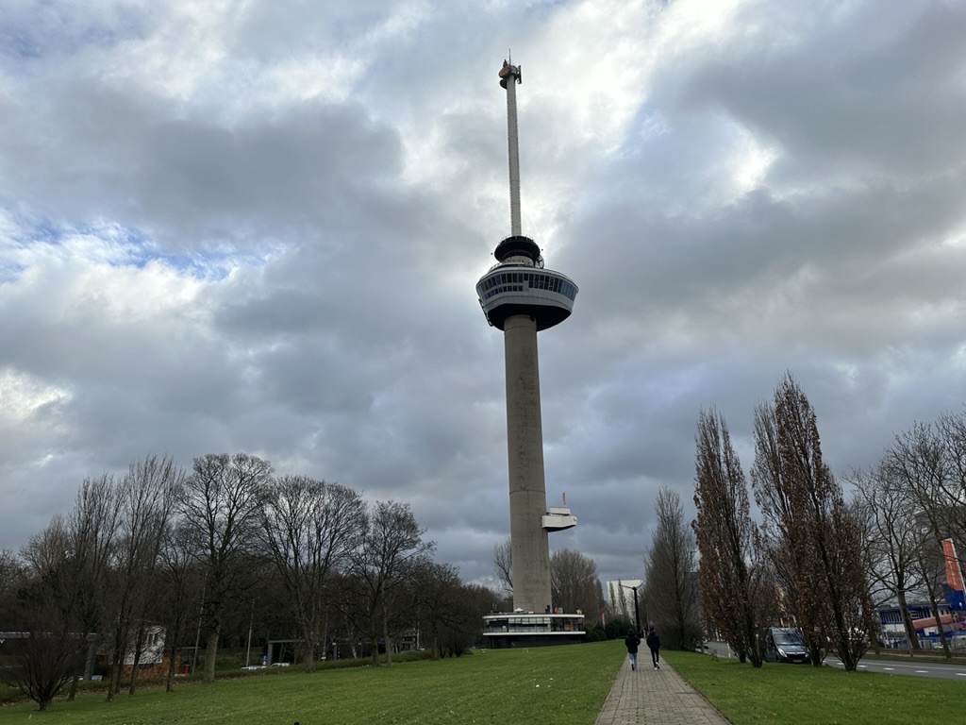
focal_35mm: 24
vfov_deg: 56.8
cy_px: 362
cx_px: 483
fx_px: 670
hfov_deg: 71.6
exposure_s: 1/3717
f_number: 1.78
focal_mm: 6.86
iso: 80
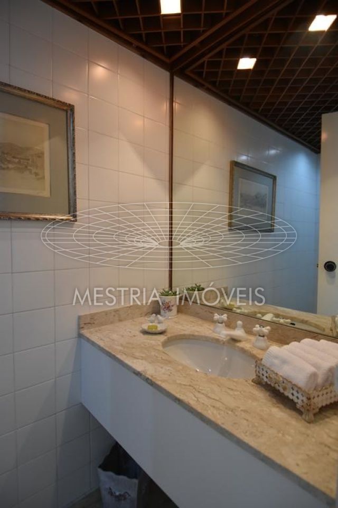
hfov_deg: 67.4
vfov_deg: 90.0
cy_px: 254
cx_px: 169
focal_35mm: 18
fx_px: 253
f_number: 4
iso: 1250
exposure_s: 1/60
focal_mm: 12
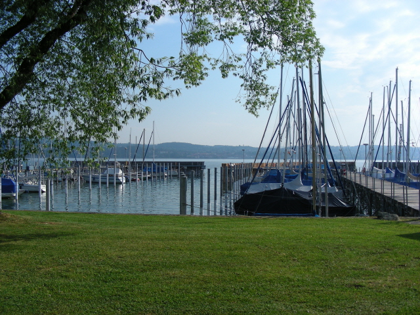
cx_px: 210
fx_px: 461
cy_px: 158
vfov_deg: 37.7
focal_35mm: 38
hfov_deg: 49.0
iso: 50
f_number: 4
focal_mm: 6.3
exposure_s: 1/622
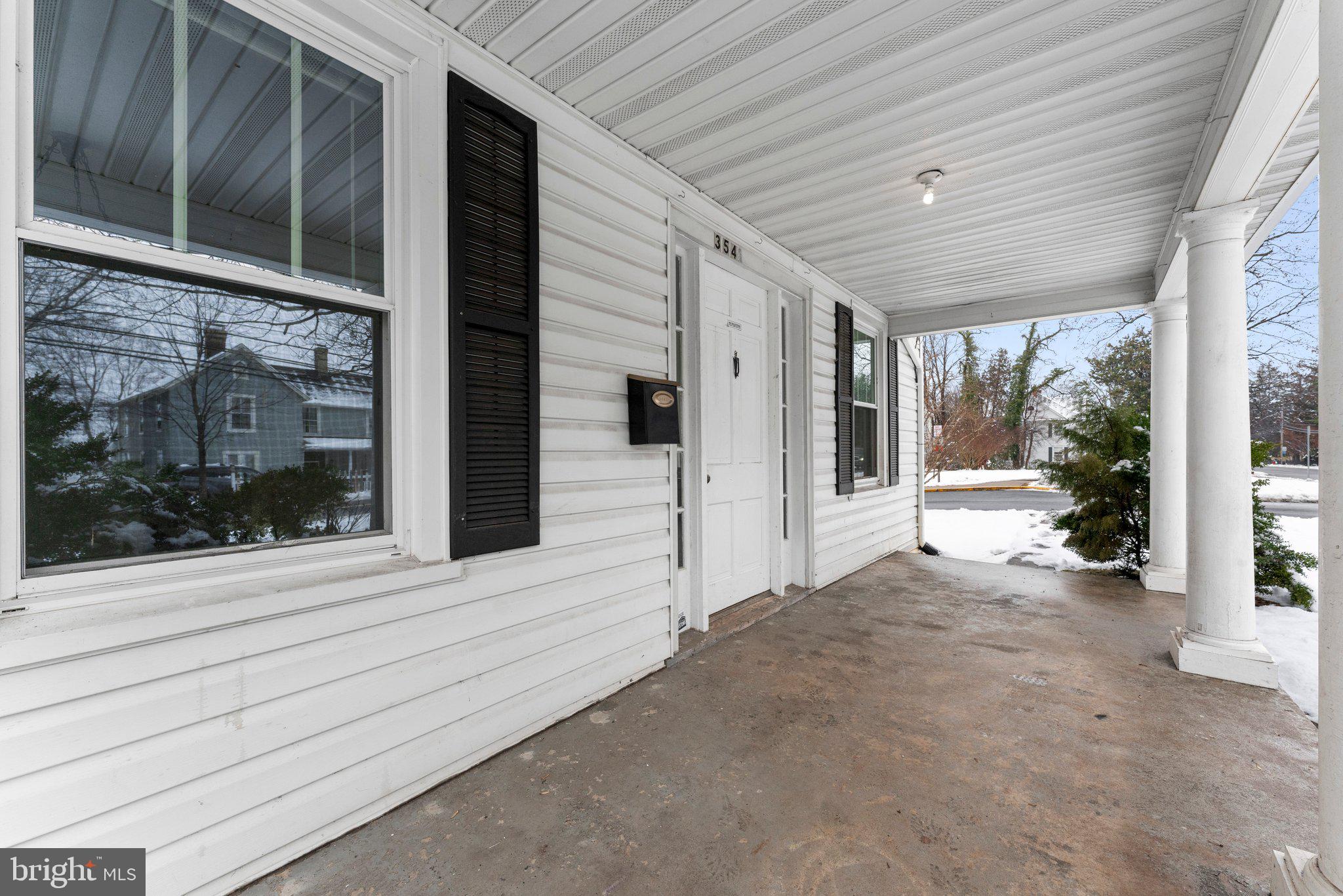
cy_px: 448
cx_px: 672
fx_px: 522
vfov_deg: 81.2
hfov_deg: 104.2
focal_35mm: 14
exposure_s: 1/200
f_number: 8
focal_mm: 14
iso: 640
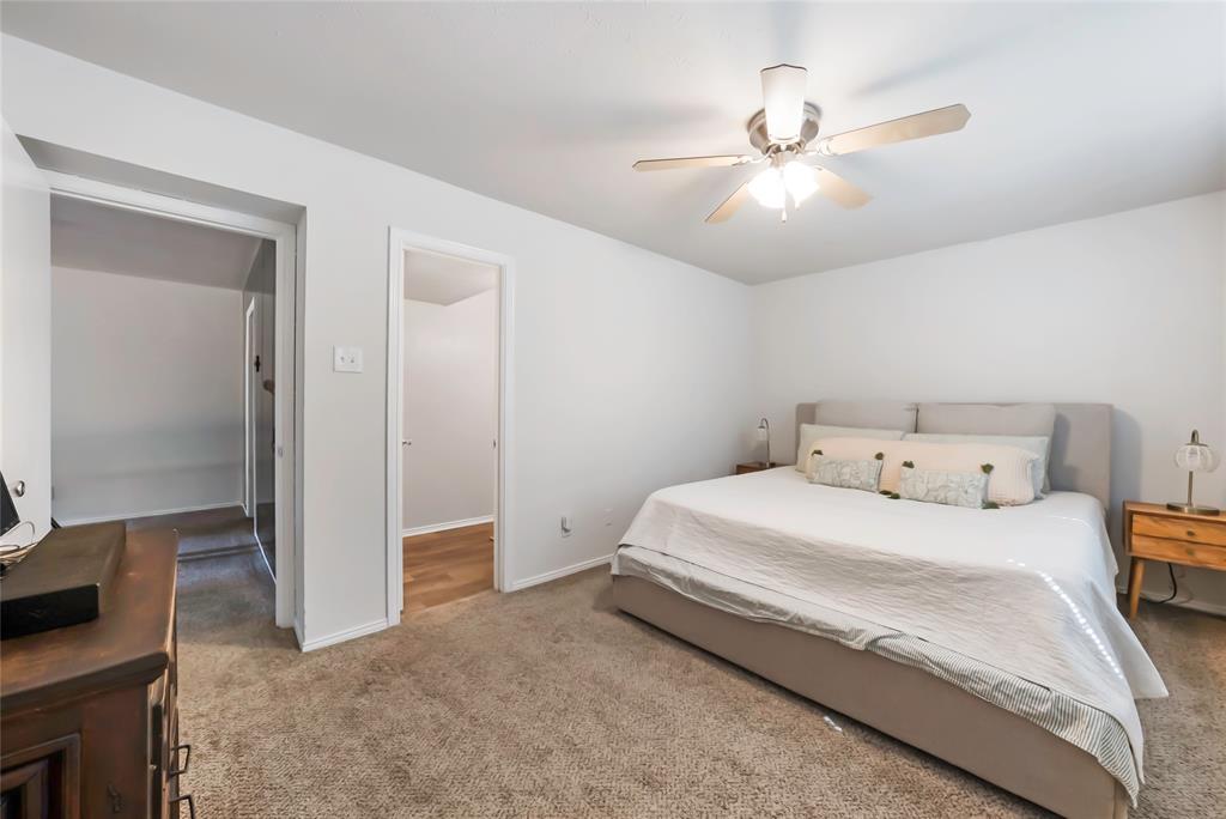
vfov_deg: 85.5
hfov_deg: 108.3
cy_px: 410
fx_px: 443
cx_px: 613
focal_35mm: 13
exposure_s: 1/20
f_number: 9
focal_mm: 13
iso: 640
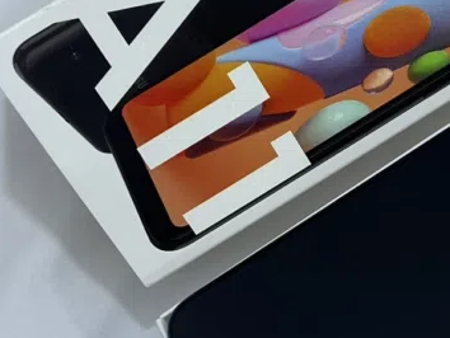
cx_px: 379
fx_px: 611
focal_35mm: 47
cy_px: 212
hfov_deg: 38.4
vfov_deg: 30.8
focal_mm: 5.7
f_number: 1.5
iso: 125
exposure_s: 1/100
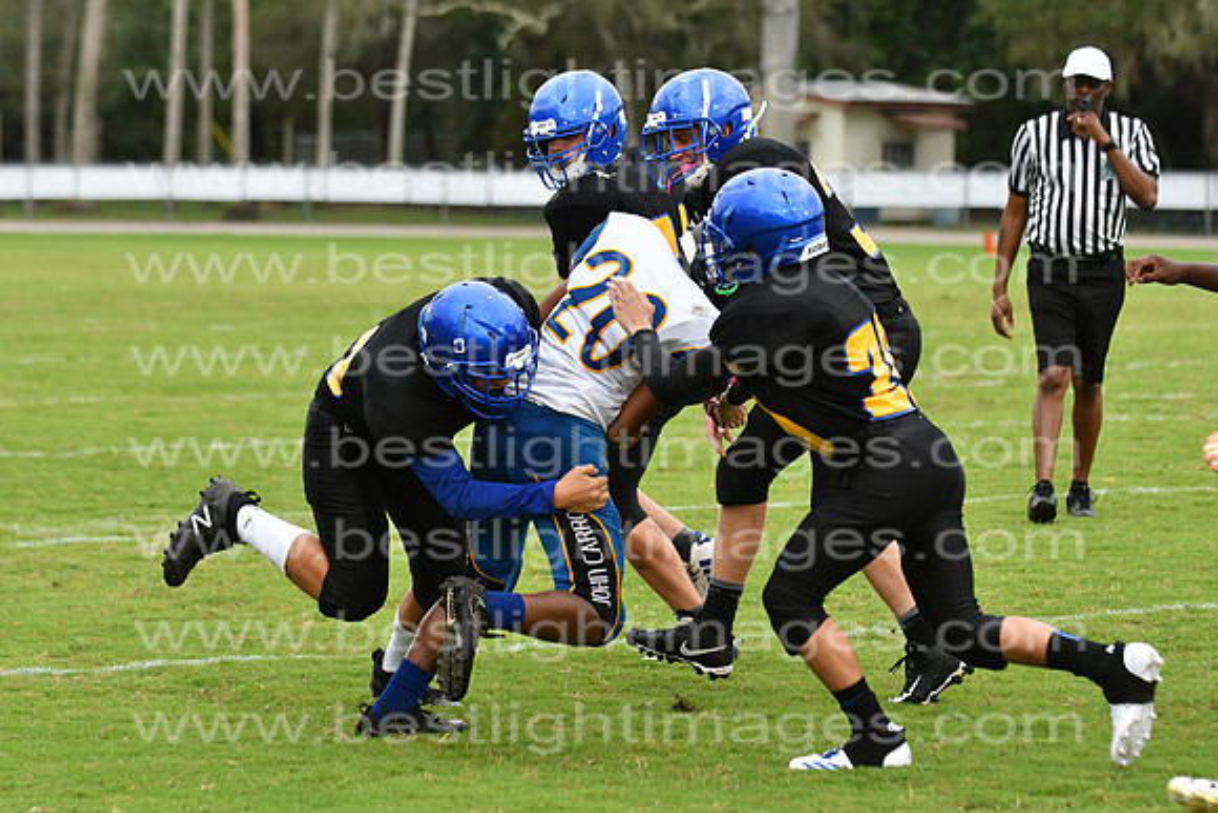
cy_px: 406
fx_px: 7106
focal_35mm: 210
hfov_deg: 9.8
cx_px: 609
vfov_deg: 6.5
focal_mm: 140
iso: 800
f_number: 3.5
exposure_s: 1/2000
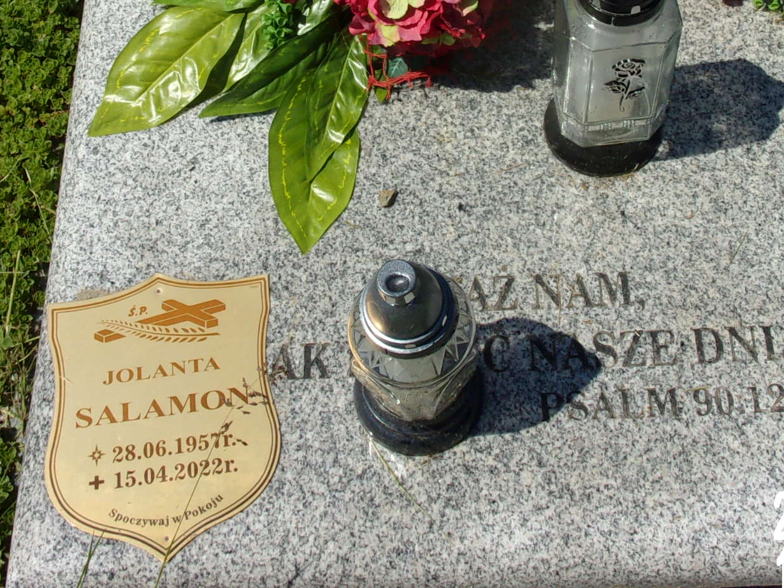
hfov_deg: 32.7
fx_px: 1337
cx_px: 417
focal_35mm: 59
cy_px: 61
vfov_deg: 24.1
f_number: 10.8
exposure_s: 1/170
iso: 80
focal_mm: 5.1
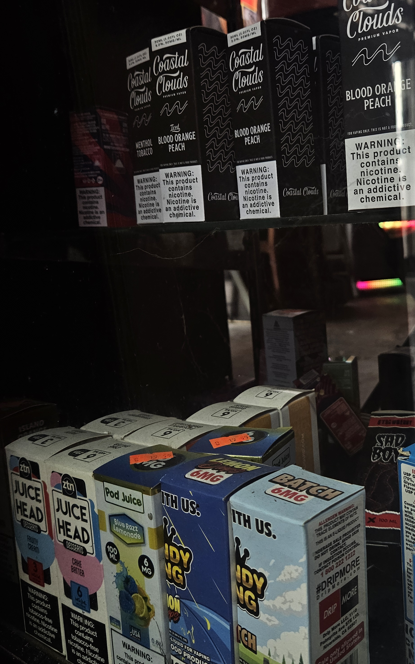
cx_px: 320
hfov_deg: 37.2
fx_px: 597
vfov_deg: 58.1
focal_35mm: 33
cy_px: 332
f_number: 1.8
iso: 200
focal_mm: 5.4
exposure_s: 1/120
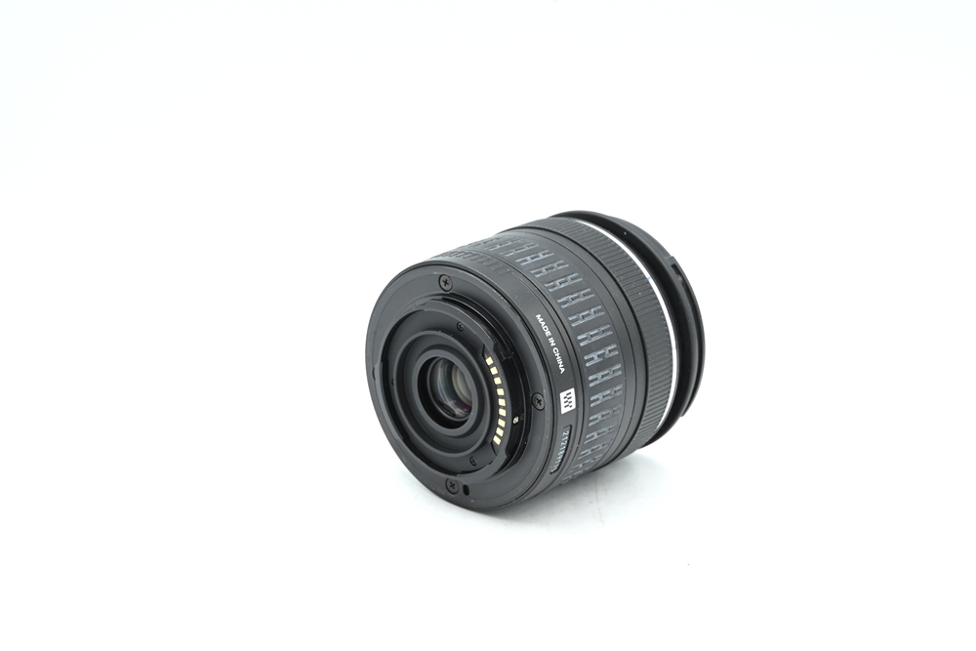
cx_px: 488
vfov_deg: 18.2
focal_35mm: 75
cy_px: 326
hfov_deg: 27.0
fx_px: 2033
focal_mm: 75
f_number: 16
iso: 200
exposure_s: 1/13
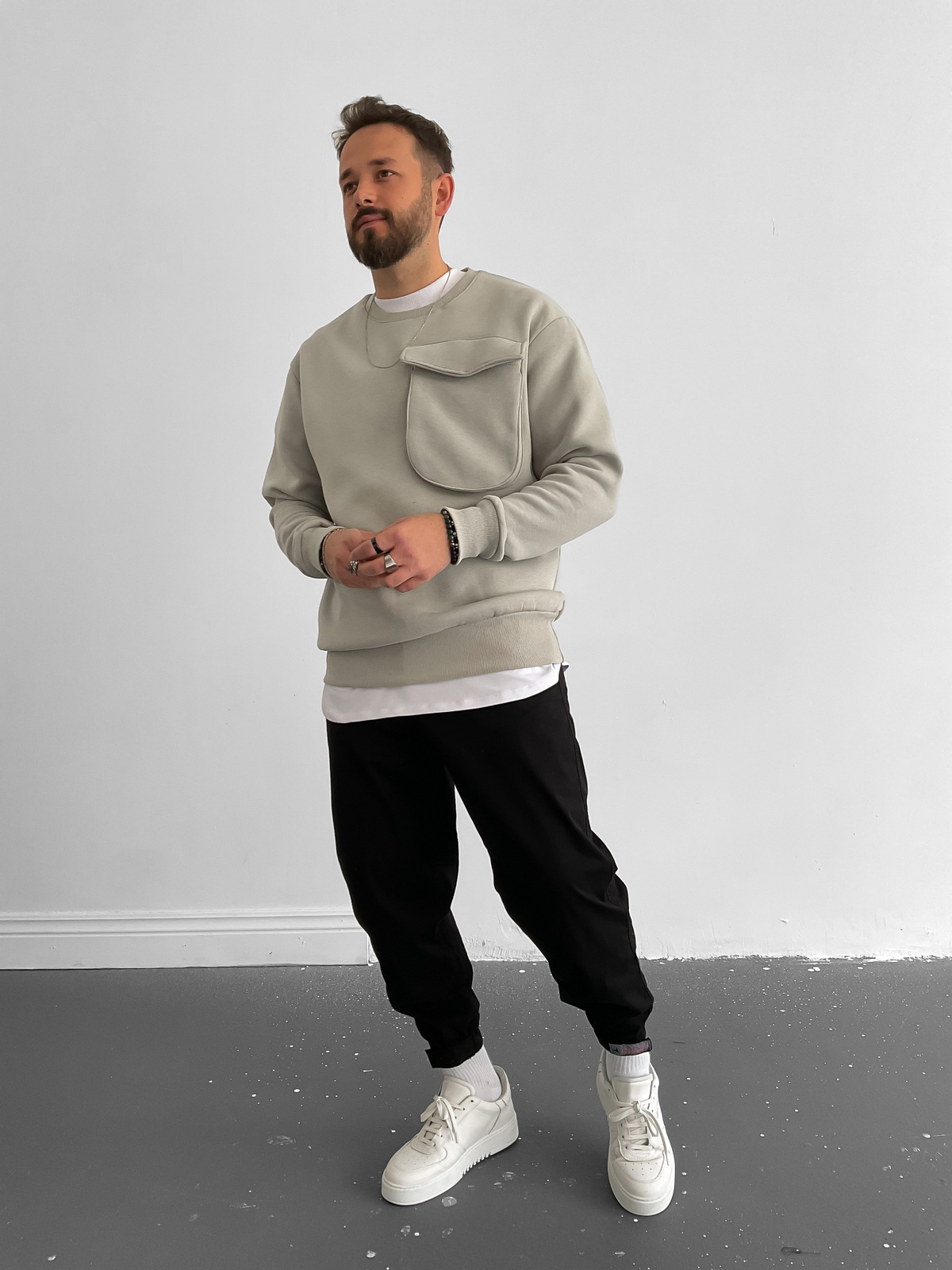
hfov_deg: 48.2
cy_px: 635
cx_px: 476
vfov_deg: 61.7
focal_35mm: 29
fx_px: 1063
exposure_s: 1/120
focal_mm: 3
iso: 50
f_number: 1.8
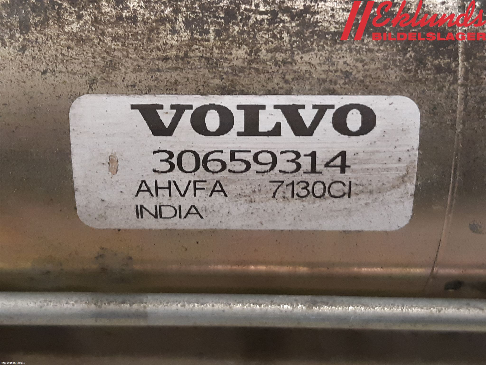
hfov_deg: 67.3
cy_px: 182
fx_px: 365
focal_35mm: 26
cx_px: 243
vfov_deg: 53.1
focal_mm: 3.93
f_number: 1.7
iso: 250
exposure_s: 1/50
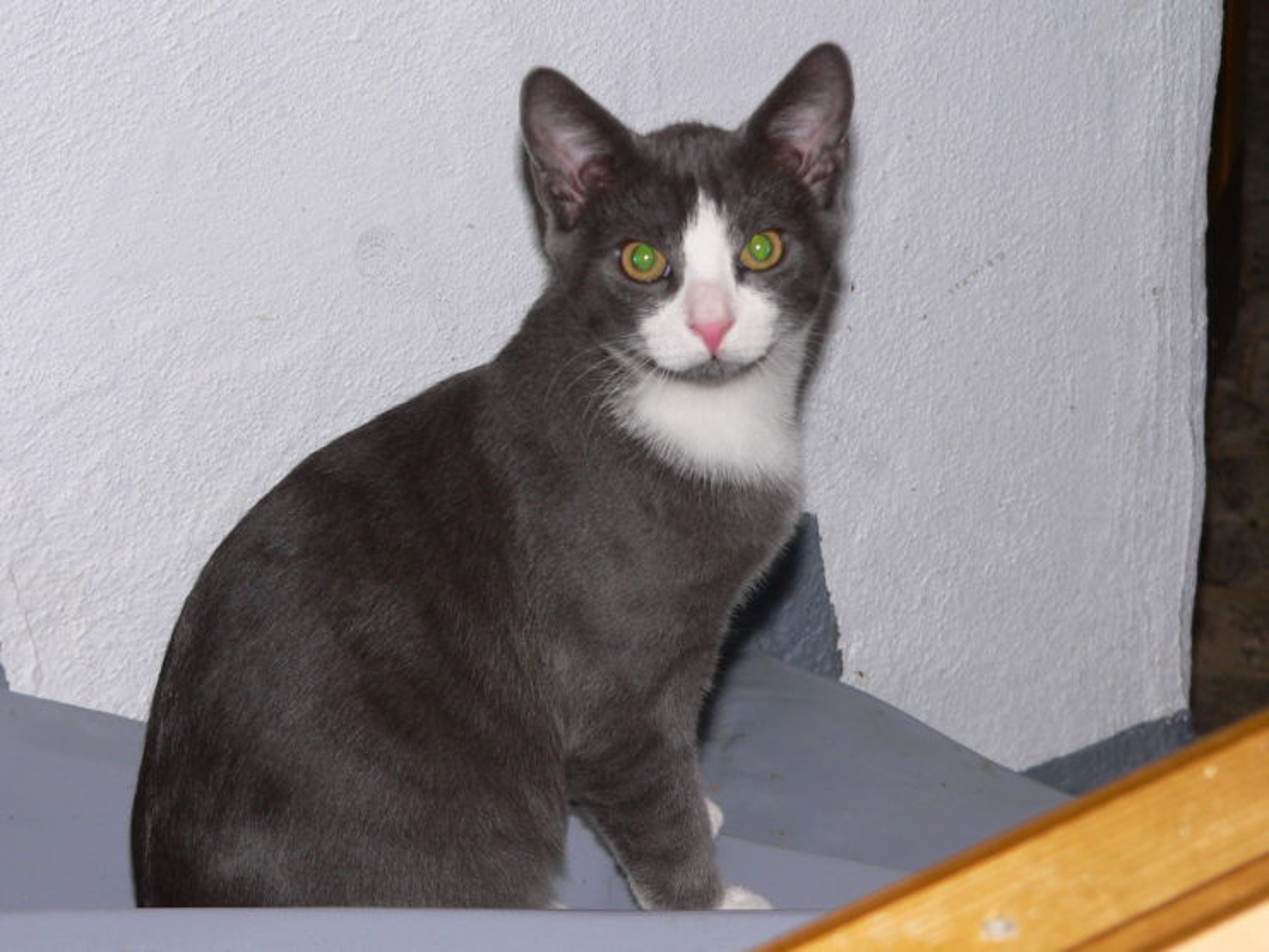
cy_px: 476
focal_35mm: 120
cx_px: 634
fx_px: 4400
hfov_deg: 16.4
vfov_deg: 12.4
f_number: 4
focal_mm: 20
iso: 100
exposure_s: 1/60
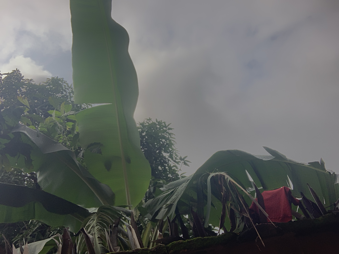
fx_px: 313
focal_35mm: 32
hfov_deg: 56.8
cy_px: 127
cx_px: 170
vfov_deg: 44.2
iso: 16
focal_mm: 2.87
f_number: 2.2
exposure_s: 1/1131
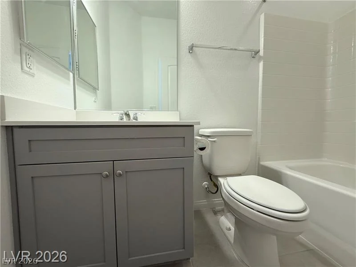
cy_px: 134
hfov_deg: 102.1
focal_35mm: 14
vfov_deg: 85.7
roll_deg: +0.6
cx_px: 178
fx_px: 144
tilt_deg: -4.2
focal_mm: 2.22
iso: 160
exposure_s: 1/120
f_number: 2.2
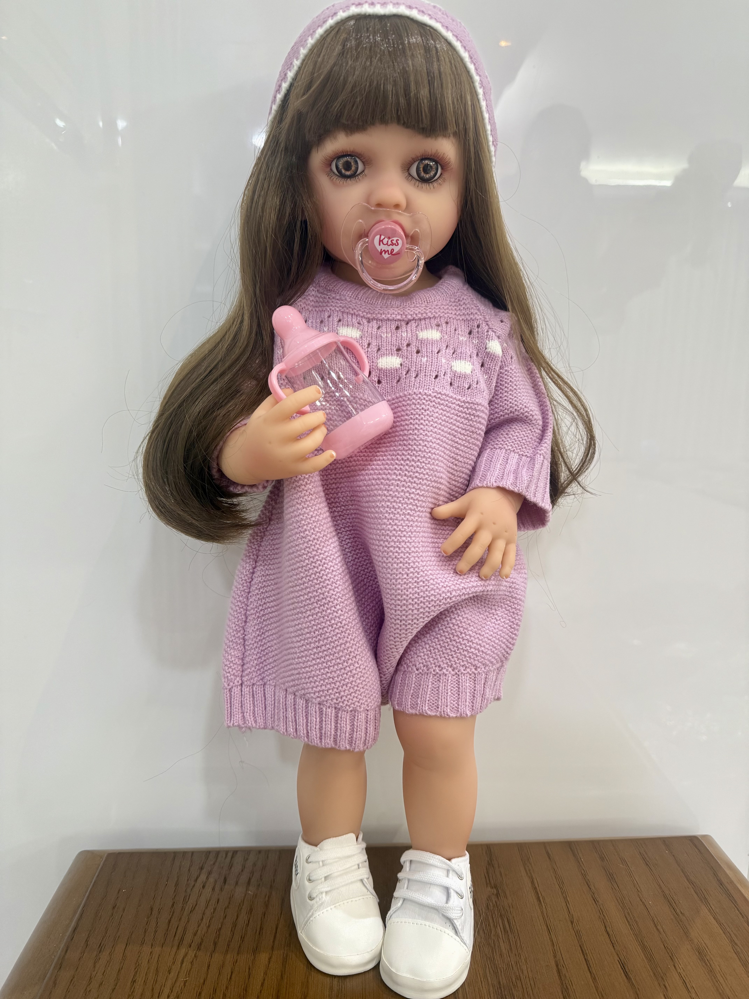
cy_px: 500
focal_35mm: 24
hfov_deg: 56.8
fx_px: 692
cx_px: 374
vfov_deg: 71.6
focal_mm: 6.76
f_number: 1.78
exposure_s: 1/100
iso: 200
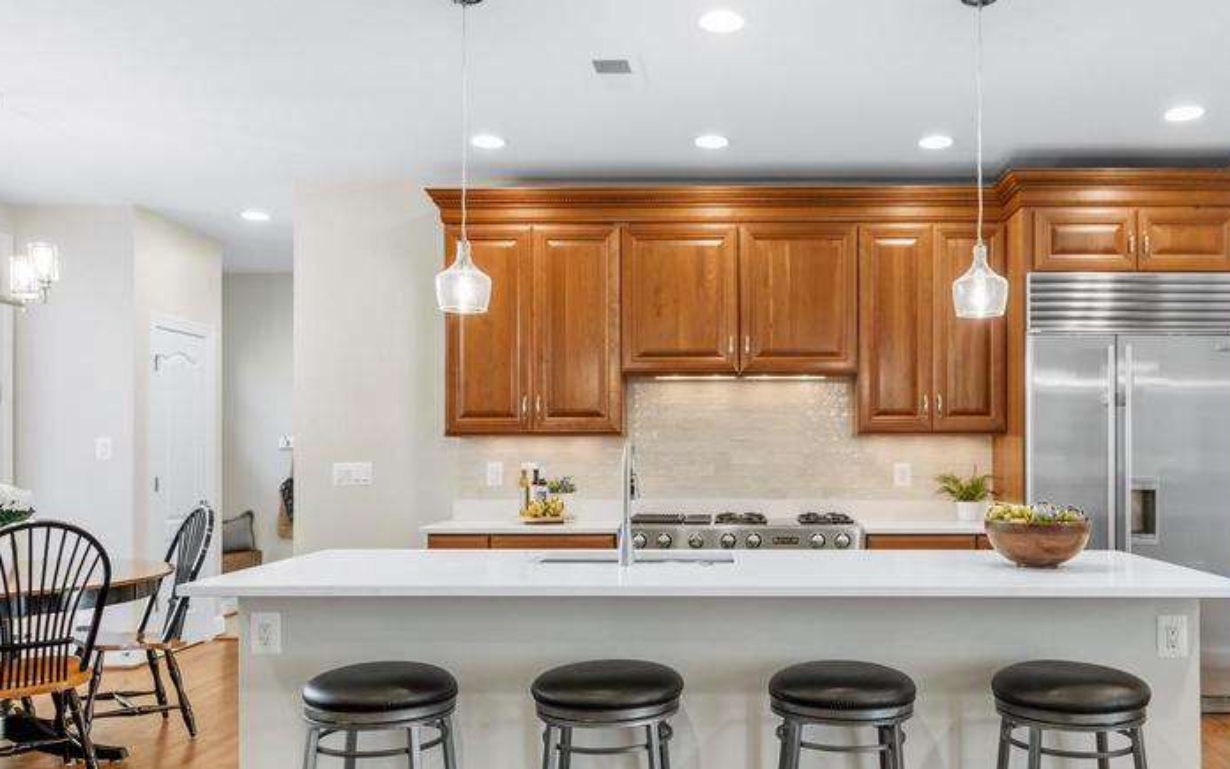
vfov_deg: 41.7
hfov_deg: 62.3
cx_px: 744
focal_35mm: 30
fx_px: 1006
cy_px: 457
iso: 640
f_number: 4
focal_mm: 20
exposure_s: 1/250
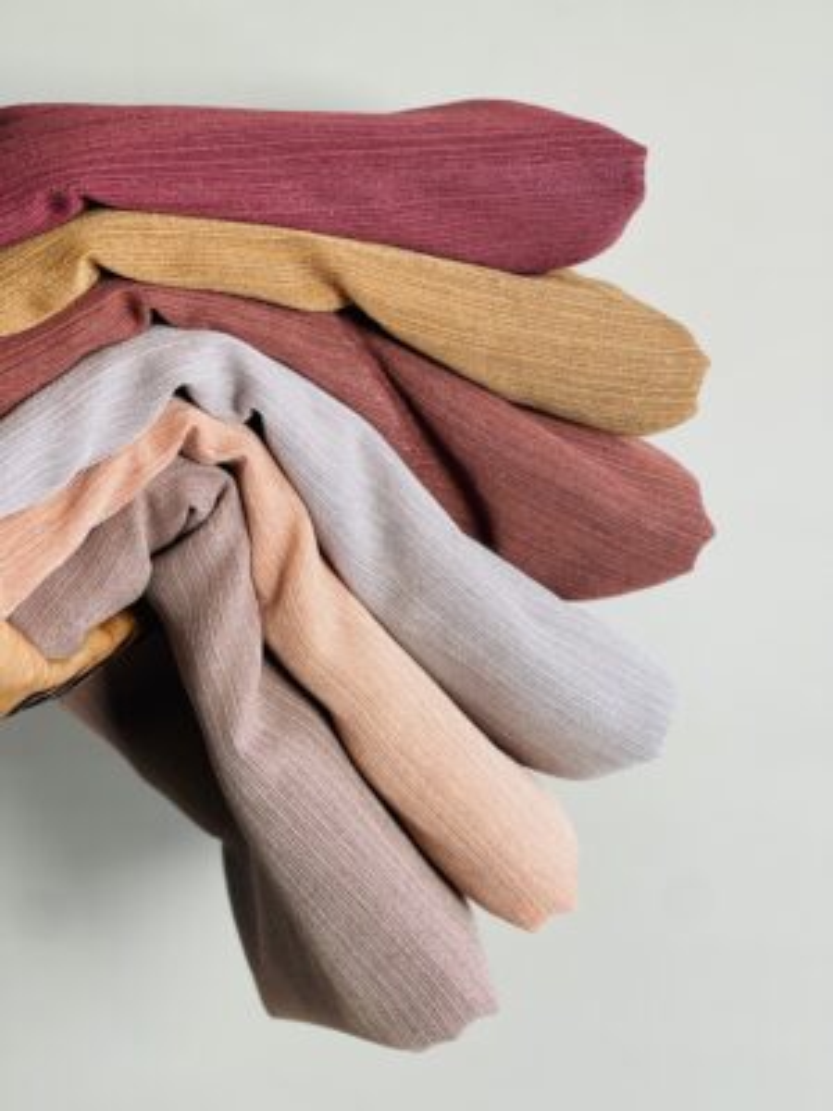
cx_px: 416
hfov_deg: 22.9
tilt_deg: -11.7
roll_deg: +13.7
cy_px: 556
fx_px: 2053
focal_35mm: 64
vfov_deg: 30.3
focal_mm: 7.5
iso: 25
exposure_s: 1/119
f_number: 2.2
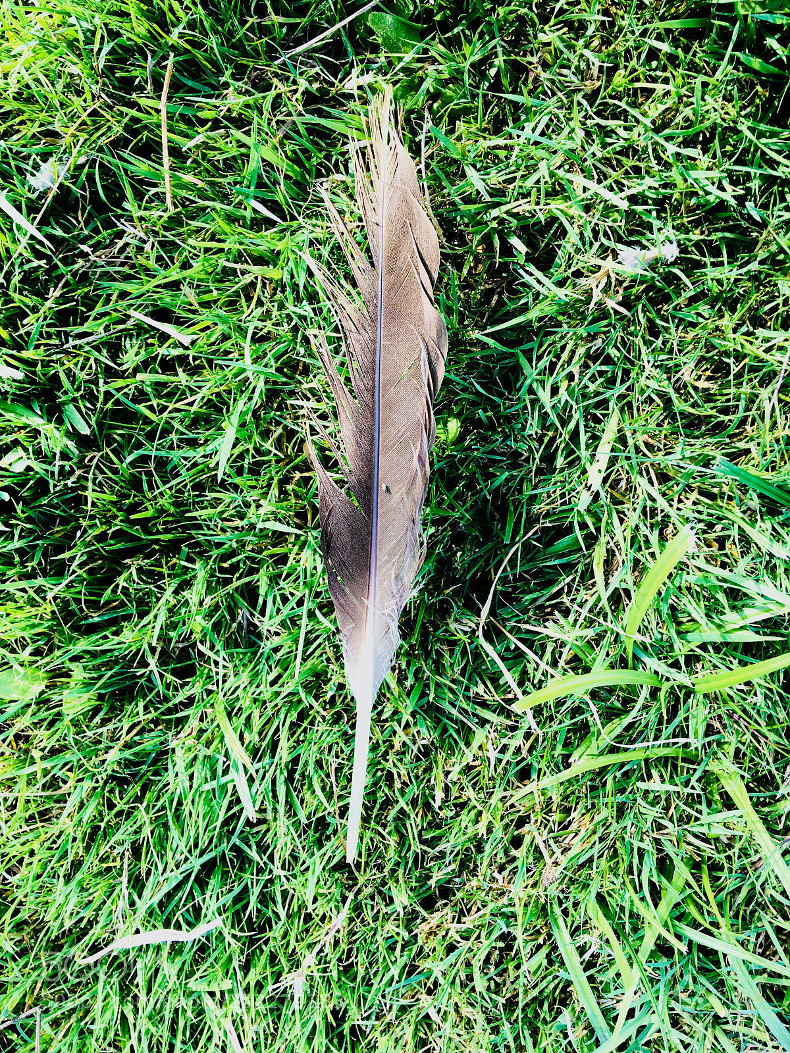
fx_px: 882
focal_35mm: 29
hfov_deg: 48.2
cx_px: 395
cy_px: 526
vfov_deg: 61.7
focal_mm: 4.15
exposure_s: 1/101
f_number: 2.2
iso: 25
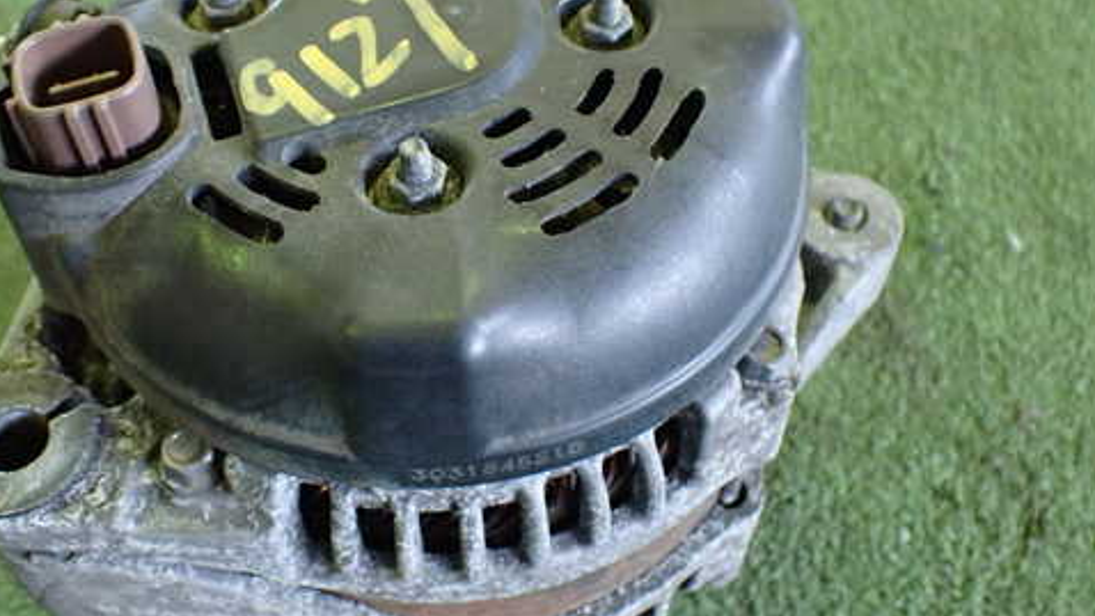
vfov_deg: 28.9
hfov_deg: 49.2
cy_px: 236
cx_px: 458
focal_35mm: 41
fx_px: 1191
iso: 800
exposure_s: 1/30
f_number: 2.3
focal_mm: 5.4
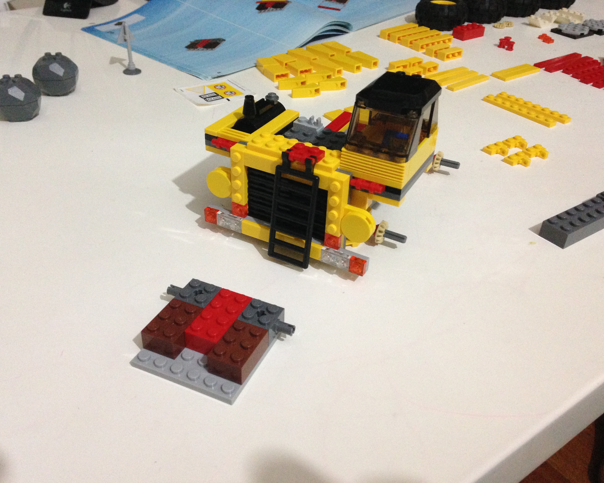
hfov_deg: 51.5
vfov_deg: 42.2
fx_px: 626
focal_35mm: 35
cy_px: 244
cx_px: 286
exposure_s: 1/17
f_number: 2.4
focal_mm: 4.12
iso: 400
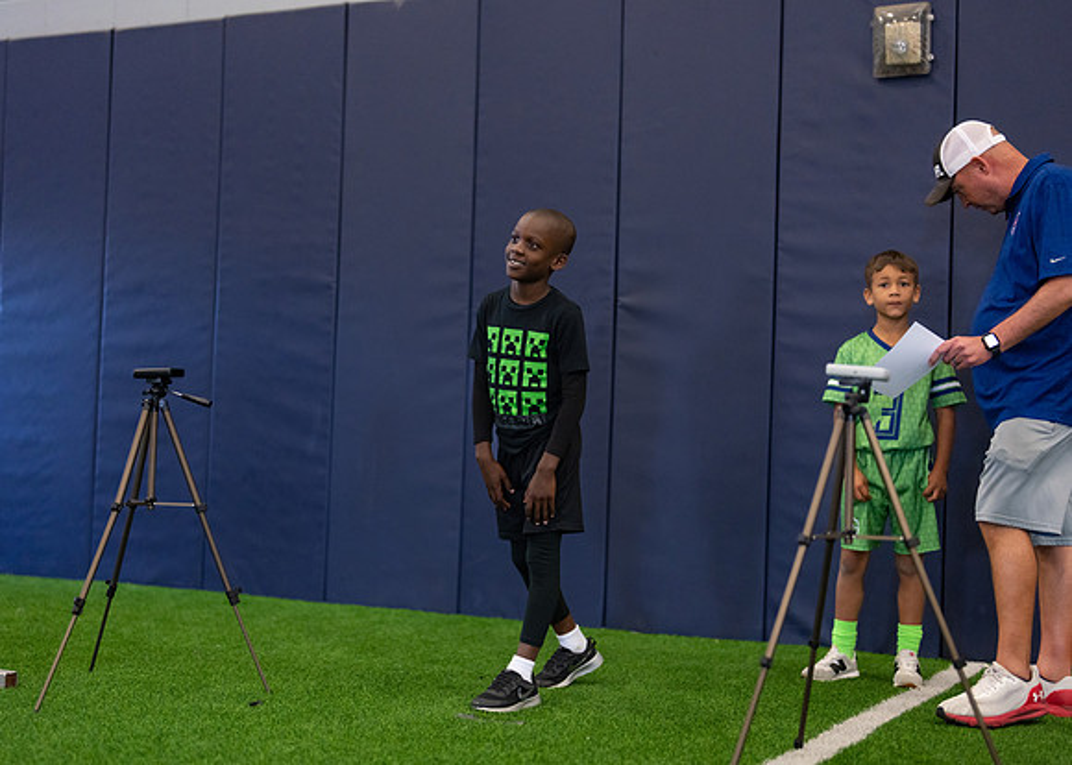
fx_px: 1621
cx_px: 536
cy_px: 382
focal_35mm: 53
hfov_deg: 36.6
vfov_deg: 26.6
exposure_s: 1/1000
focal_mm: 50
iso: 1600
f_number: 1.2
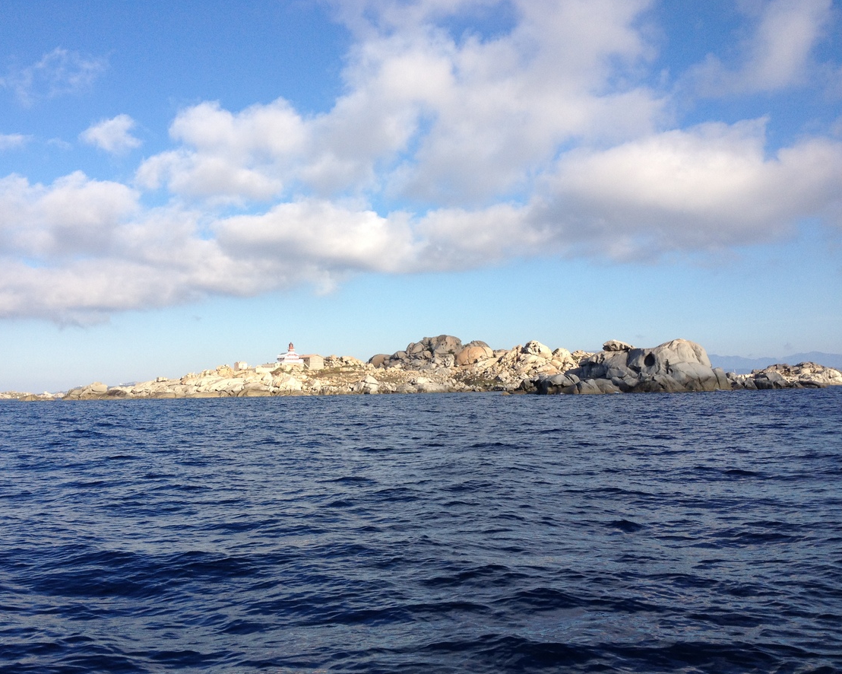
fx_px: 922
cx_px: 388
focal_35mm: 37
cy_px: 338
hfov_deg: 49.0
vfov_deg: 40.1
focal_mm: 4.28
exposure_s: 1/1623
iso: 64
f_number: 2.4
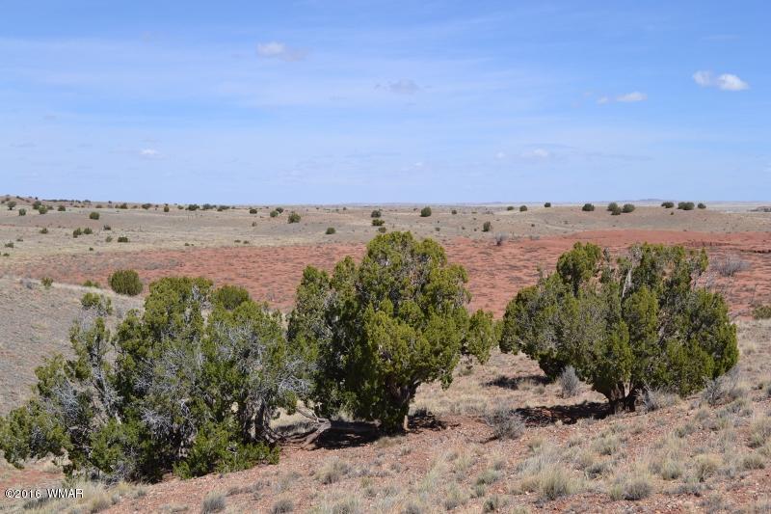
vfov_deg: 25.7
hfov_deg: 37.9
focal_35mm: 52
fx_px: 1124
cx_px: 386
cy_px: 257
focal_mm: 35
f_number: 9
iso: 100
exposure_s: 1/320
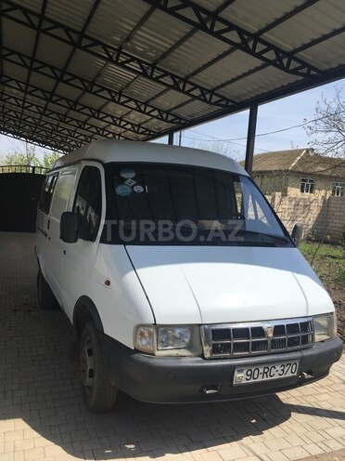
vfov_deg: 61.7
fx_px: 385
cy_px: 230
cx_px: 172
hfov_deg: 48.2
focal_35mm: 29
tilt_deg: -5.0
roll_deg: -3.5
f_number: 2.2
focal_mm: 4.15
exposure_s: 1/1972
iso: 25
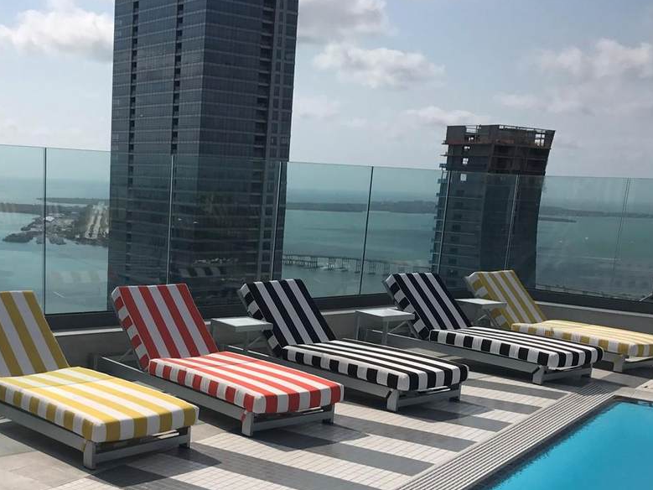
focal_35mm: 46
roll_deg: -1.4
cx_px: 166
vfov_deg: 30.8
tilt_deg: -11.6
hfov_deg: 40.1
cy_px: 385
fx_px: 868
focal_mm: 3.99
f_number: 1.8
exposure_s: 1/7407
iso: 20
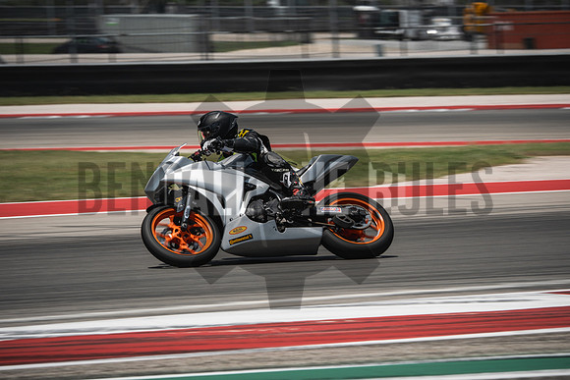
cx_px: 285
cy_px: 190
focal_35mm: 300
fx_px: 4751
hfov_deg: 6.9
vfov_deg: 4.6
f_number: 8
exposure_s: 1/400
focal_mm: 200
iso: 160
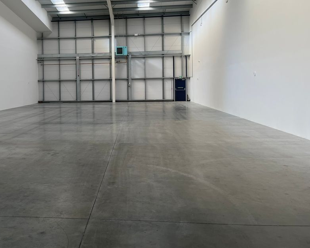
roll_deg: +0.8
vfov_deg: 40.8
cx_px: 93
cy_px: 89
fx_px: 330
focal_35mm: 36
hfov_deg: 49.1
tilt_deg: +0.7
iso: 40
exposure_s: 1/216
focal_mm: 5.1
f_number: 1.6
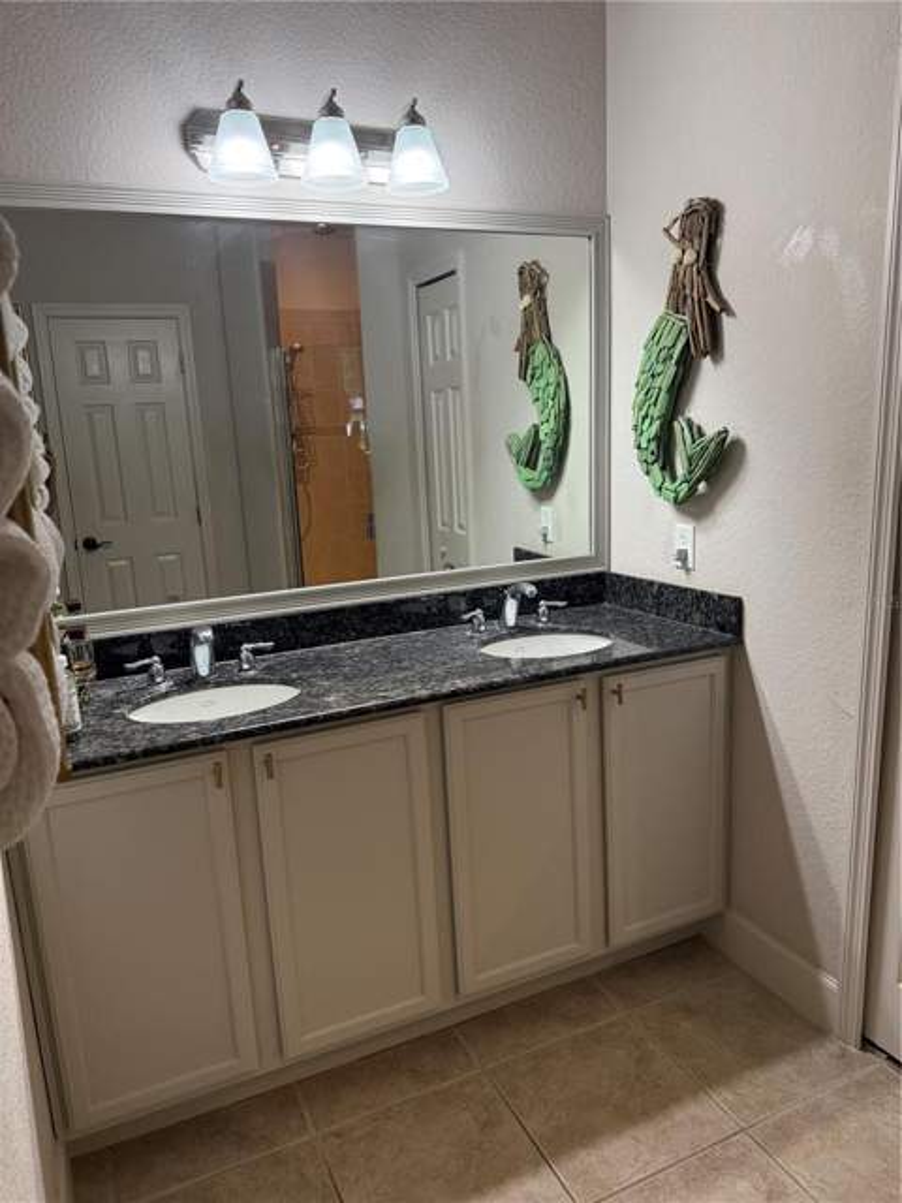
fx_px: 834
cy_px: 602
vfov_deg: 71.6
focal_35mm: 24
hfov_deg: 56.8
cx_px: 451
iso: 250
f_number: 1.78
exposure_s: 1/120
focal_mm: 6.76
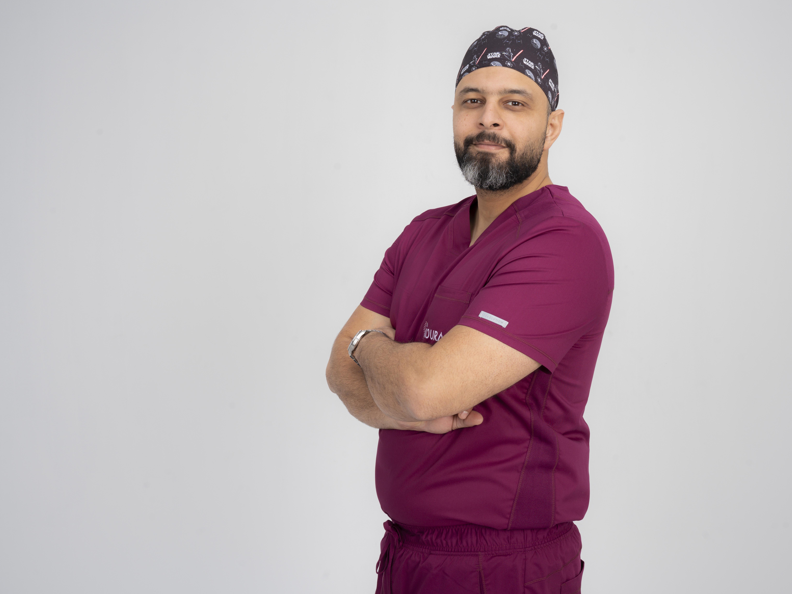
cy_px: 298
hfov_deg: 44.7
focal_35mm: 42
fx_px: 961
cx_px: 440
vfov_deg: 34.3
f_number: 11
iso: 100
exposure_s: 1/125
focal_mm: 38
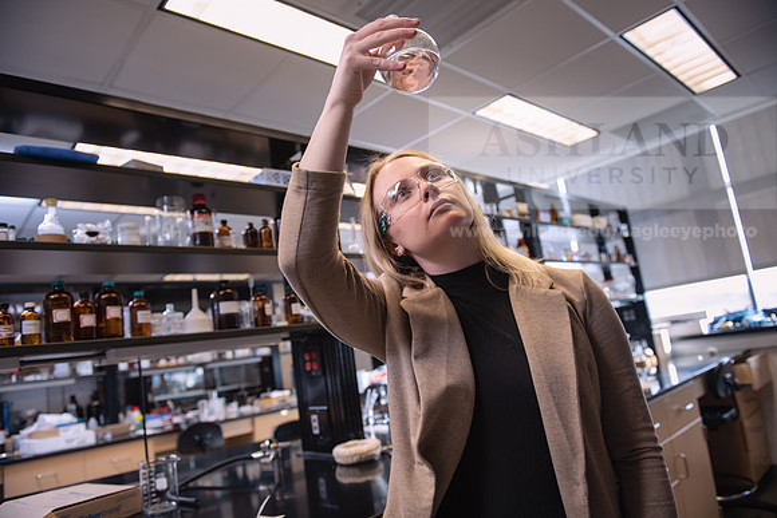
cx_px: 388
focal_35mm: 24
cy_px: 259
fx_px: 518
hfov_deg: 73.7
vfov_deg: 53.2
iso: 640
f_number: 3.2
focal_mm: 24
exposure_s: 1/200
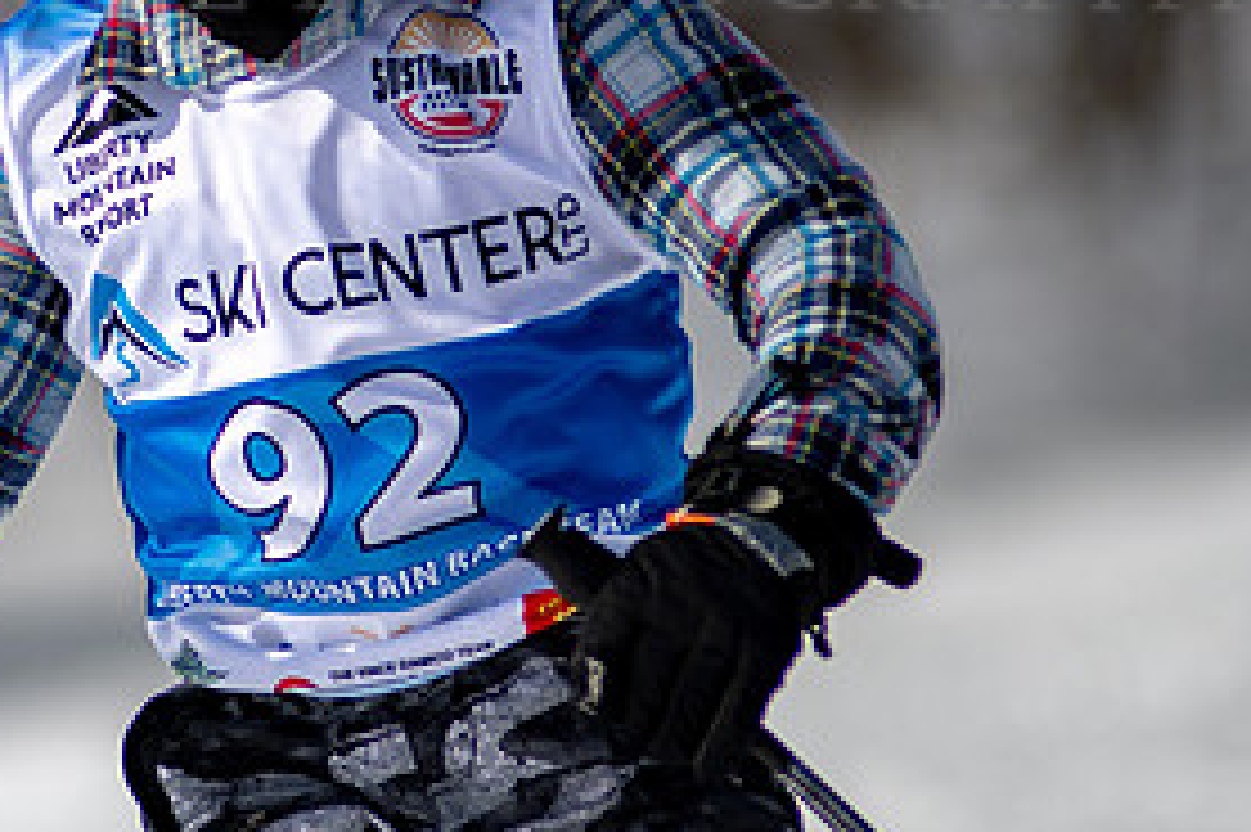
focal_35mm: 940
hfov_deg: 2.2
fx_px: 32644
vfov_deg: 1.5
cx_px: 122
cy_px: 119
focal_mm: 300
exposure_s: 1/6400
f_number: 2.8
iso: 100
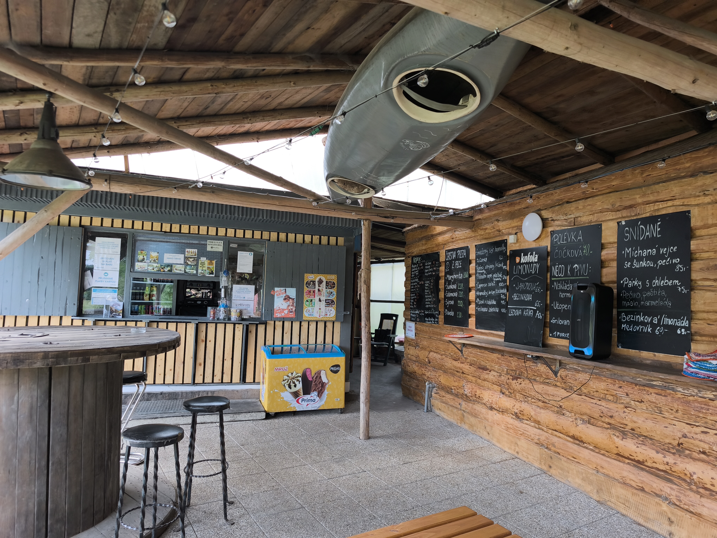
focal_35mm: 23
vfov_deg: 58.9
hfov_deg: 73.9
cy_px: 269
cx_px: 358
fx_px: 476
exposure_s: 1/295
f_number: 1.6
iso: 80
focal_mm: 6.57
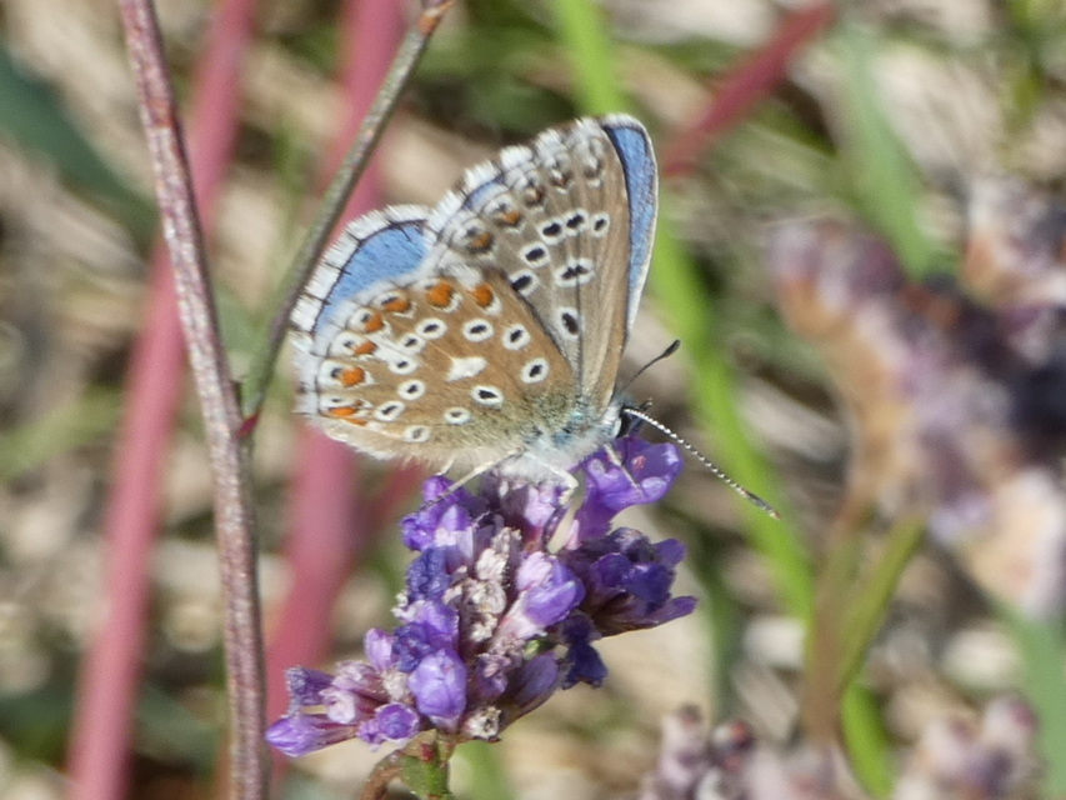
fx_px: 8439
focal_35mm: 274
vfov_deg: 5.4
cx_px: 533
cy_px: 400
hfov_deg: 7.2
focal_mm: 49.1
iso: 80
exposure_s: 1/125
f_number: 5.5
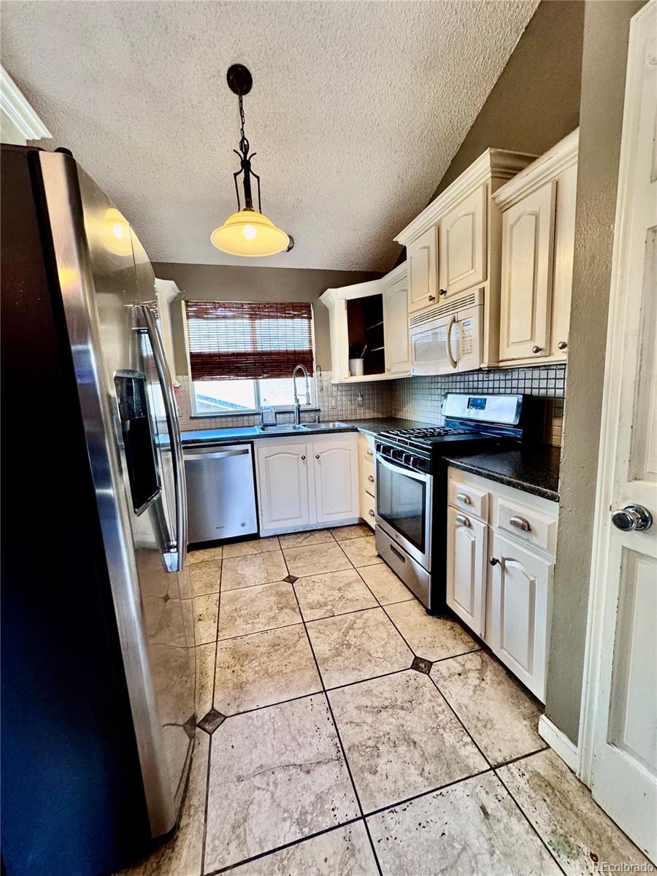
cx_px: 328
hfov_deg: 85.7
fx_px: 354
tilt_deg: -9.3
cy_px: 438
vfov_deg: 102.1
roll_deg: +3.3
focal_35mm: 14
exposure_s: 1/60
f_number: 2.2
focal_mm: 2.22
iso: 250
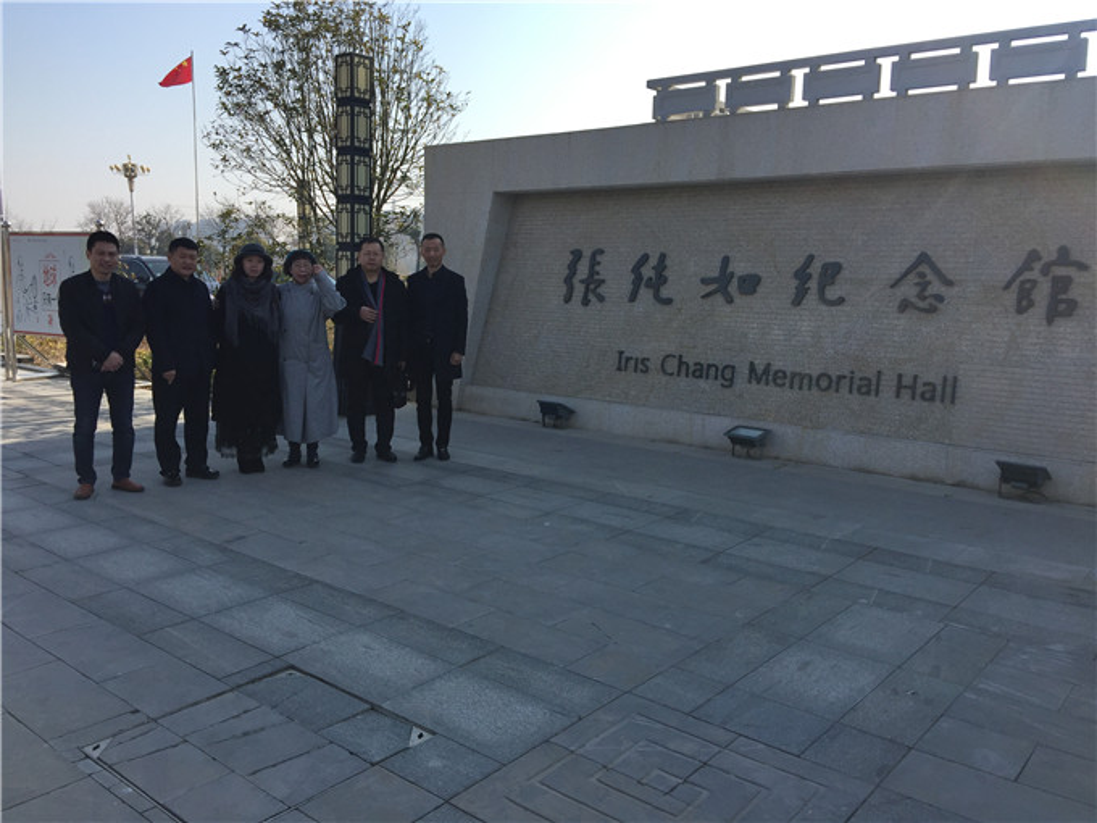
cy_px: 412
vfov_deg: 48.2
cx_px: 548
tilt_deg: -6.7
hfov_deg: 61.7
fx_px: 919
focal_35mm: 29
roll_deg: -1.1
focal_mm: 4.15
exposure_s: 1/1319
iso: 32
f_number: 2.2
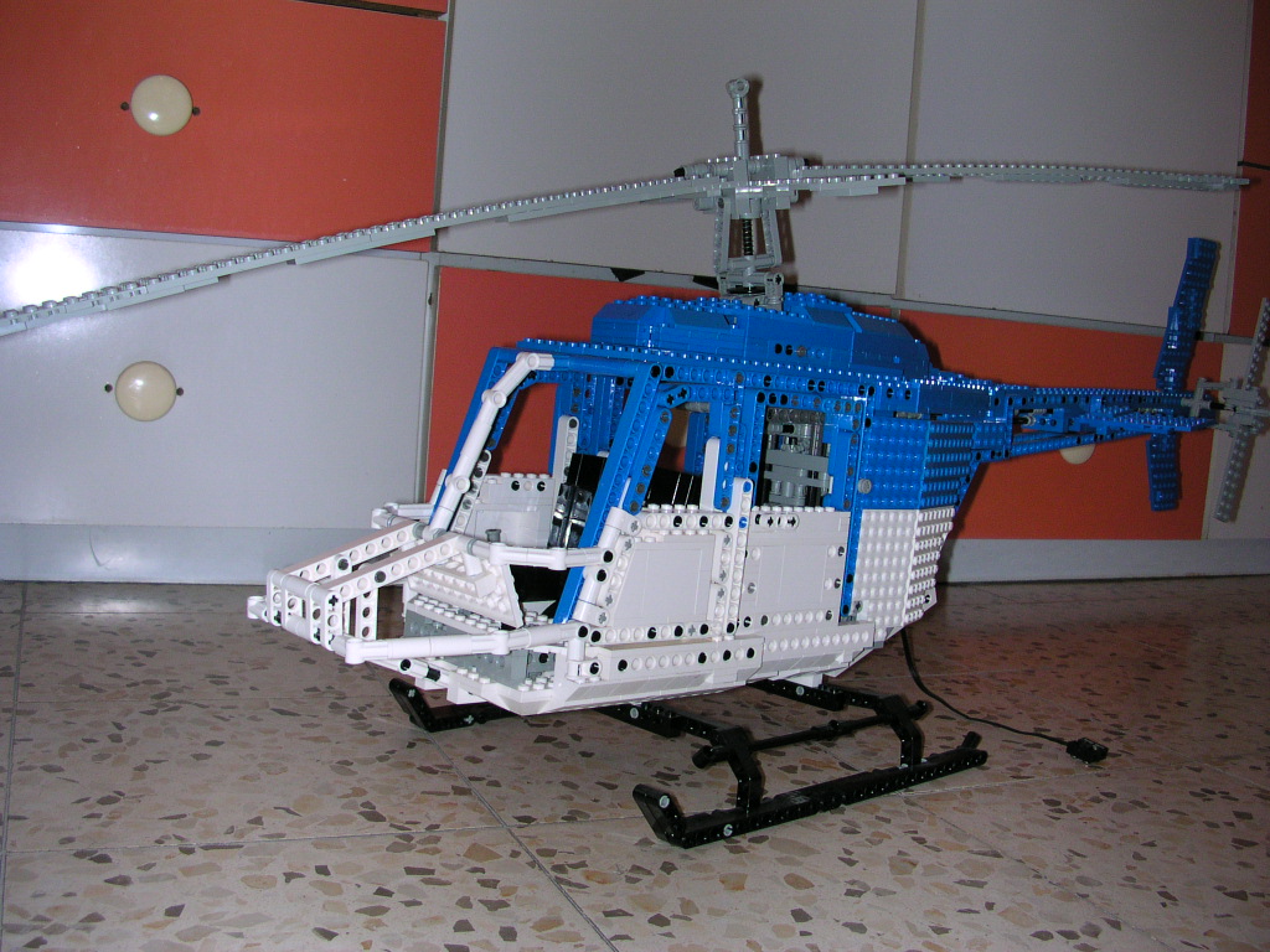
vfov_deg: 38.7
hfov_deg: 50.1
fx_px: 1357
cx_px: 635
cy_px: 476
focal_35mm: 37
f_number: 2.7
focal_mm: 5.6
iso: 100
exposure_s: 1/60
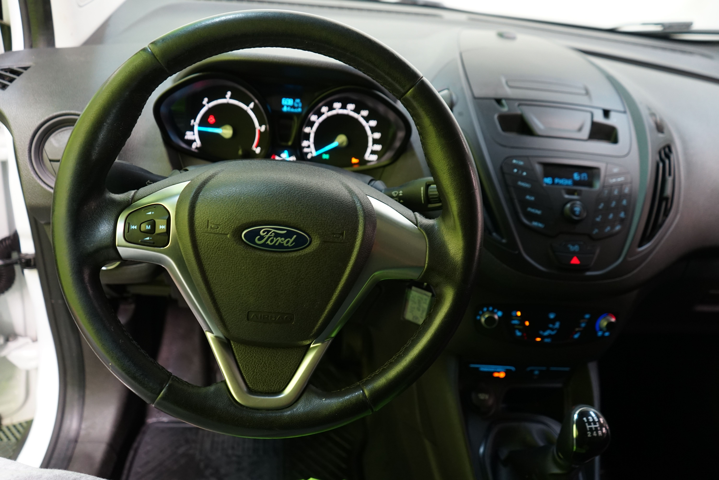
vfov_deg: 46.4
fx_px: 559
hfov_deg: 65.5
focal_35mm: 28
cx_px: 360
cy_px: 240
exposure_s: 1/30
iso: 1000
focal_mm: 28
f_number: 3.5
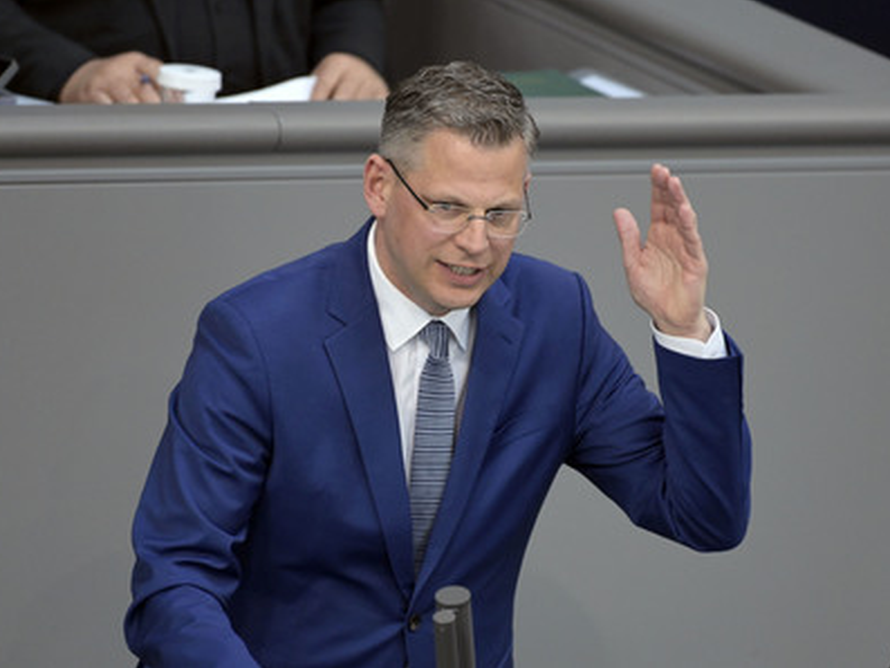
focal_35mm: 546
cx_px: 472
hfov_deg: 3.6
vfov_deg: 2.7
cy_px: 334
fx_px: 14042
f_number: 5.6
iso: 8000
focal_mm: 500
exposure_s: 1/500
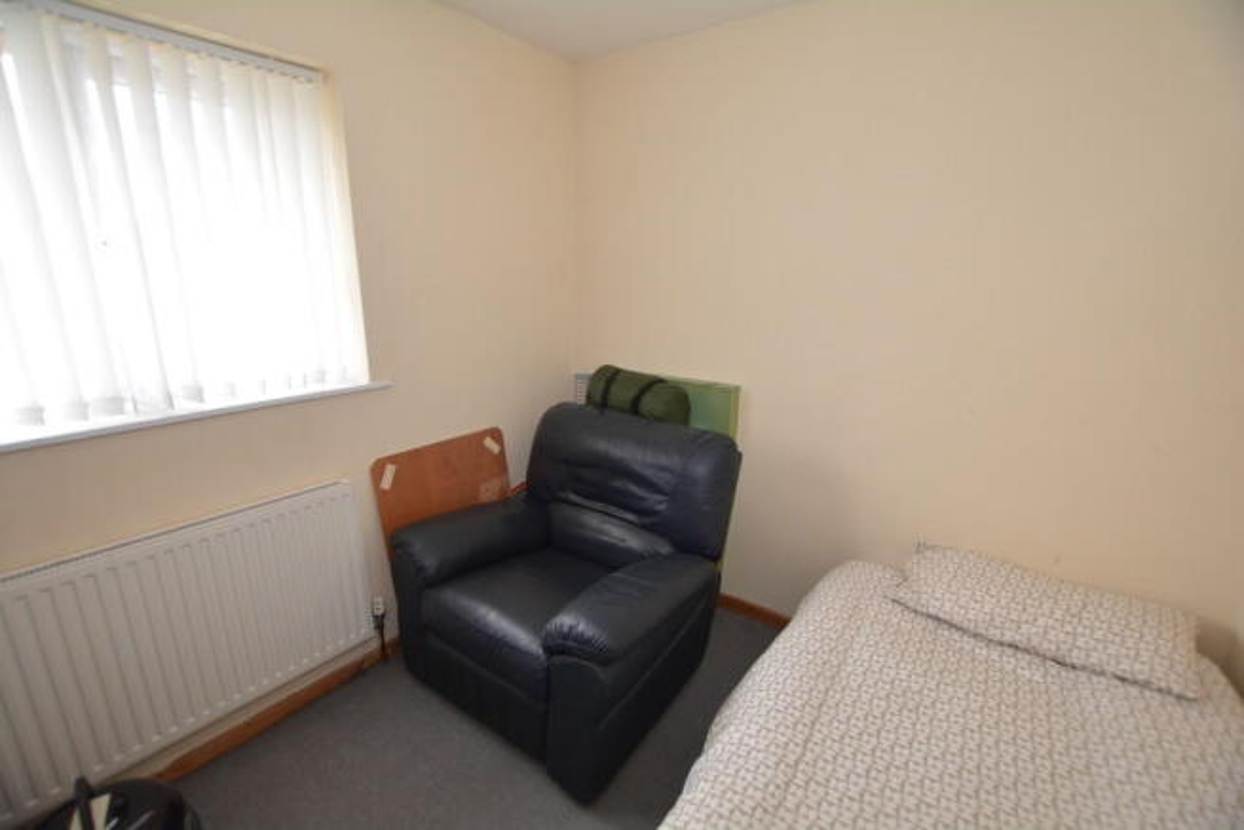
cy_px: 415
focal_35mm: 15
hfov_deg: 100.4
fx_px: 518
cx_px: 622
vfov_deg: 77.4
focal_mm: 10
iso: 800
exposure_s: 1/60
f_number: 4
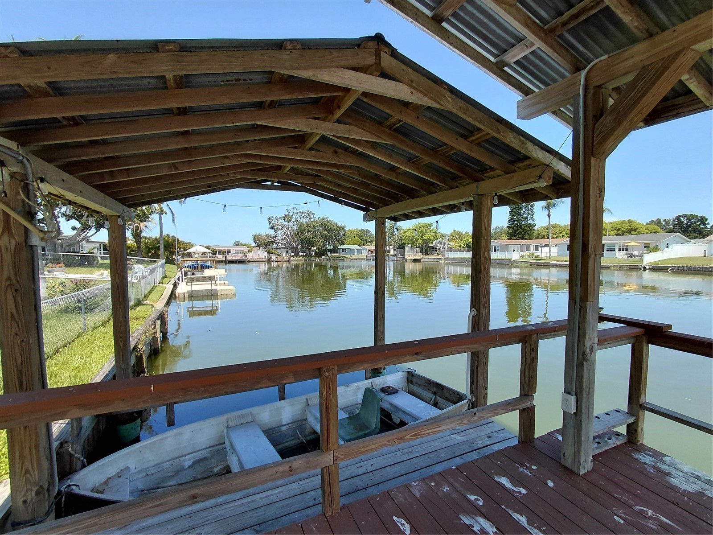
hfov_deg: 94.5
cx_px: 356
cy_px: 268
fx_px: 330
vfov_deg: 78.1
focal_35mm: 16
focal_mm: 1.64
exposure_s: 1/959
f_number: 2.2
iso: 40
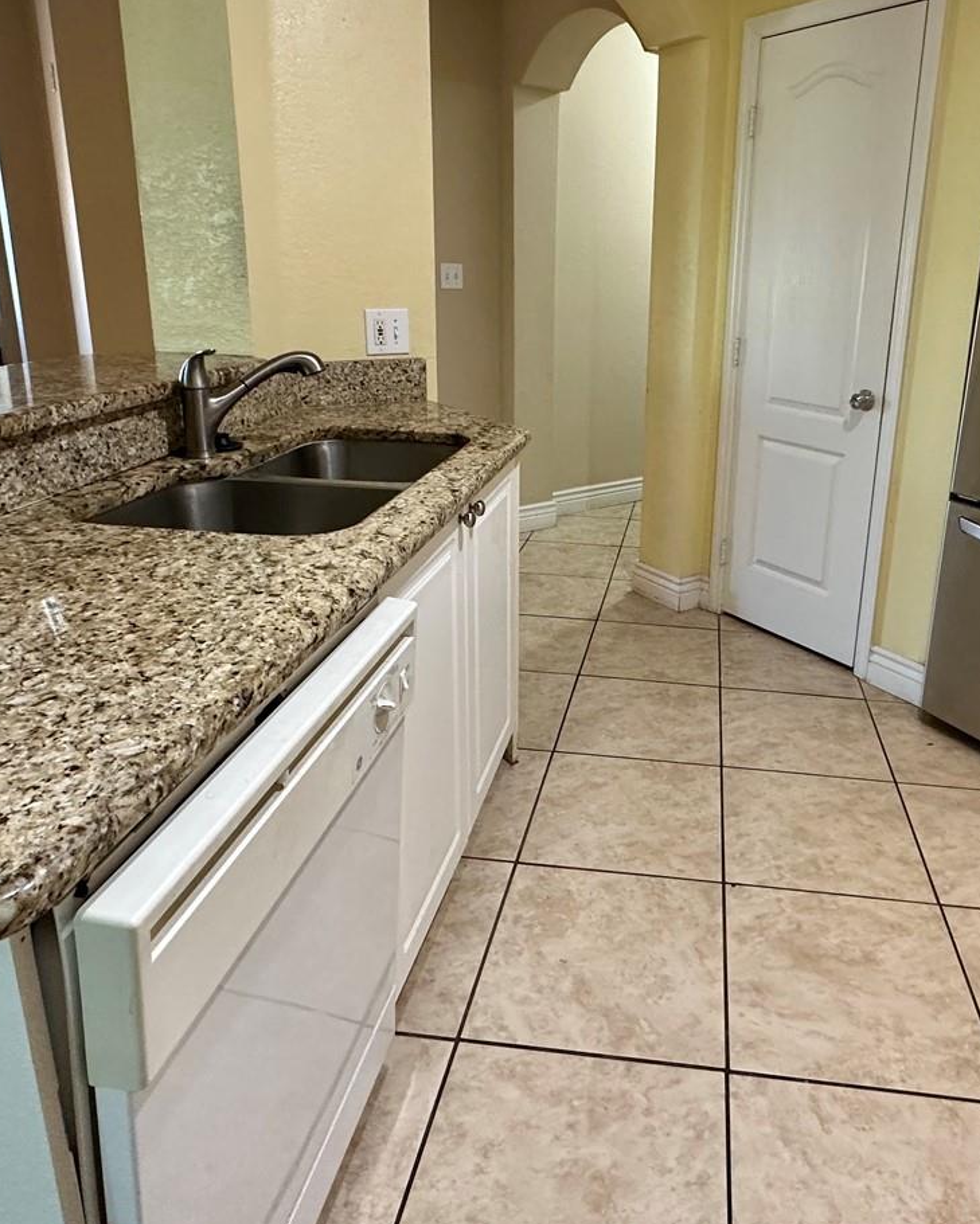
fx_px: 870
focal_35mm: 24
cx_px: 624
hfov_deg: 57.9
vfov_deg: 69.7
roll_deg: -0.7
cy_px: 501
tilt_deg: -14.0
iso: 320
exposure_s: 1/60
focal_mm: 2.22
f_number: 2.2
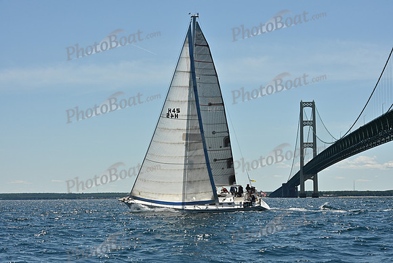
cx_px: 196
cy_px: 132
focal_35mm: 75
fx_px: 819
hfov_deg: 27.0
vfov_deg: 18.2
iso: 320
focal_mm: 75
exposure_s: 1/1000
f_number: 13
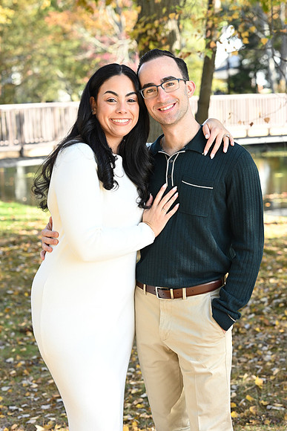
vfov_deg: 23.9
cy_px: 216
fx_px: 1016
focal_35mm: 85
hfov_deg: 16.1
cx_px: 144
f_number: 5.6
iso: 320
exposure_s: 1/160
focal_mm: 85
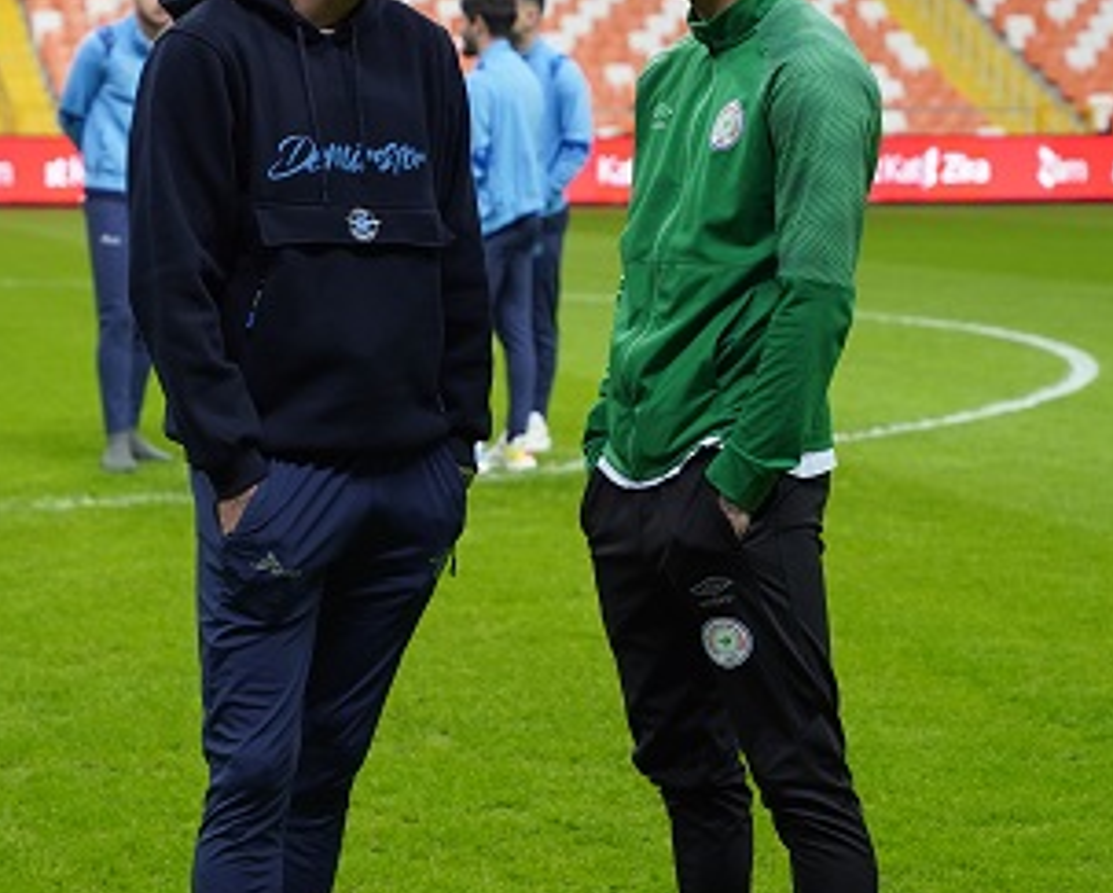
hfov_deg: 14.8
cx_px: 437
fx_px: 4286
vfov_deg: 11.9
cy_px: 386
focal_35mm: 130
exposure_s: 1/160
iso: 640
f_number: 4
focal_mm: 70
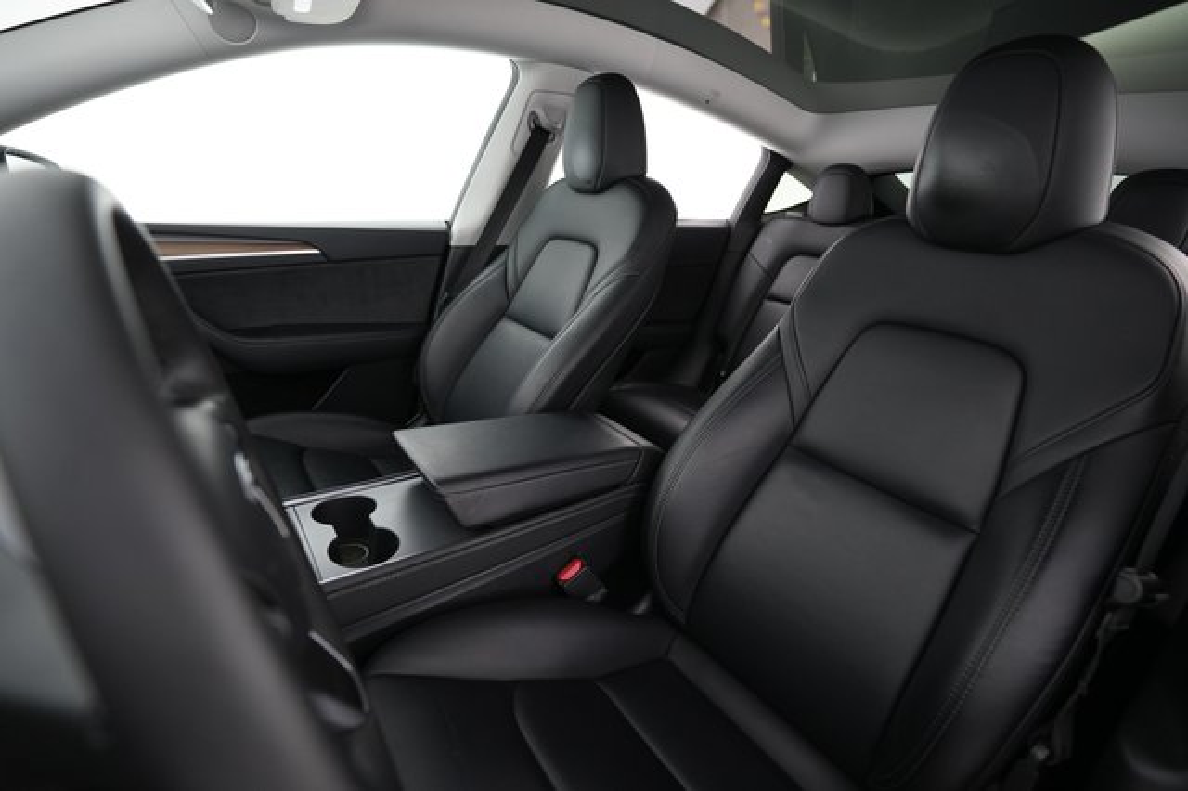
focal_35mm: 17
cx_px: 594
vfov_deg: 70.4
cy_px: 396
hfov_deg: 93.3
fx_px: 561
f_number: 2.8
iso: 1600
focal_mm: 17
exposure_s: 1/30
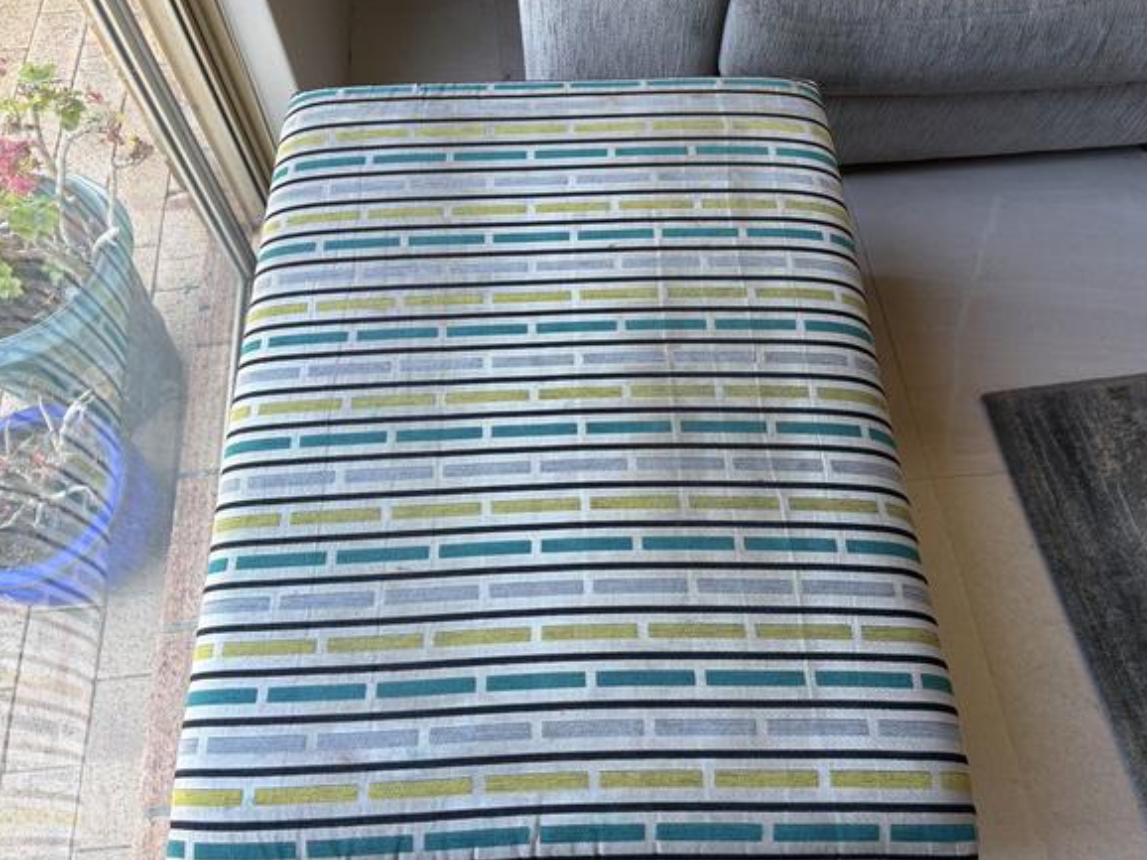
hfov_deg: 65.3
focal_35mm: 27
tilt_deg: -61.3
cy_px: 433
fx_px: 894
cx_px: 581
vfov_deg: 51.3
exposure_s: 1/121
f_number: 1.6
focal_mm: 5.96
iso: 50
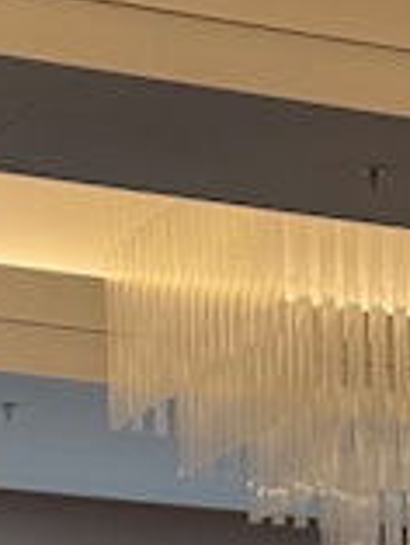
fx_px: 3864
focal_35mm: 245
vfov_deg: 7.7
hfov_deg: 6.0
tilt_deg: +2.2
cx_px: 549
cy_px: 1180
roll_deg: +0.0
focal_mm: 6.76
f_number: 1.78
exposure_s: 1/90
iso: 64
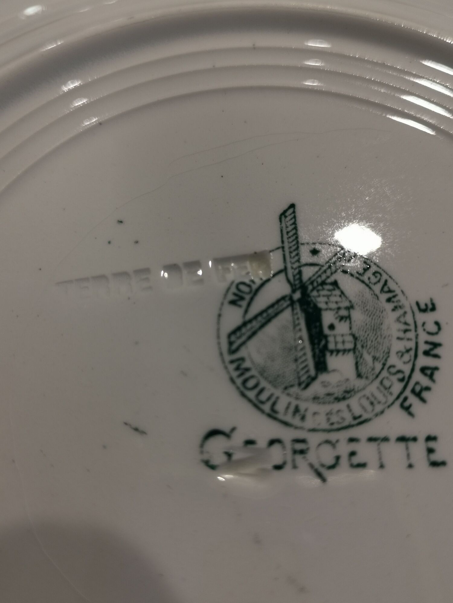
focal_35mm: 31
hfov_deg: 45.4
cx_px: 226
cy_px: 302
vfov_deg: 58.4
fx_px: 541
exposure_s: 1/60
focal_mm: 5.58
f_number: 1.8
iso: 100
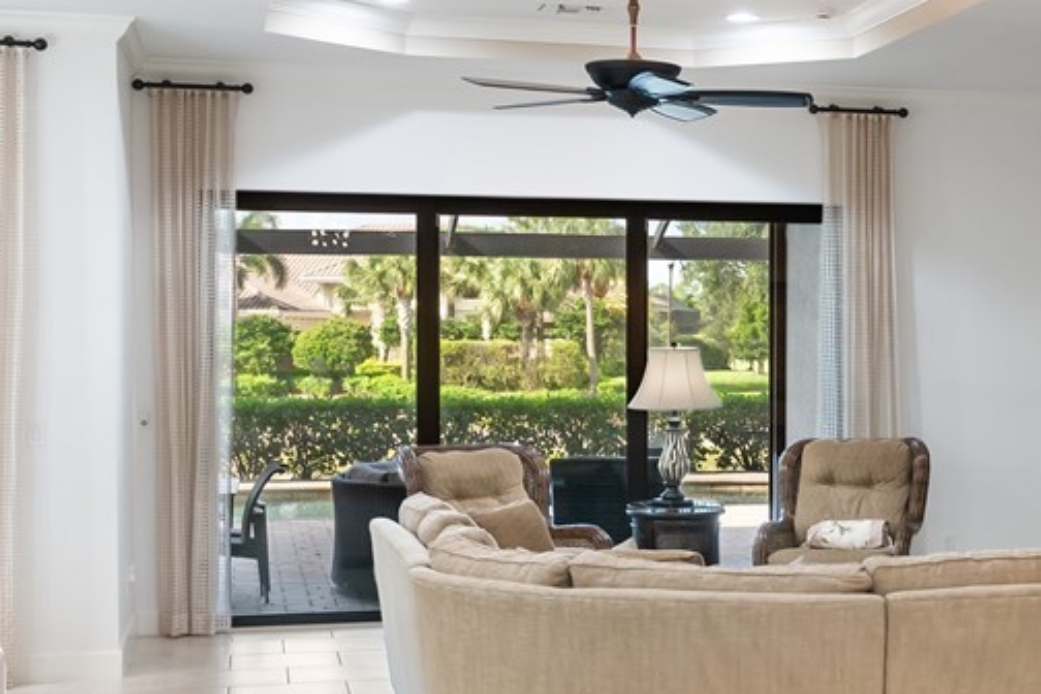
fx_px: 2053
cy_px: 366
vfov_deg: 19.2
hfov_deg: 27.1
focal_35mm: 71
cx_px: 995
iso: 1600
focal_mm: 33
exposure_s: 1/30
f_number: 6.7
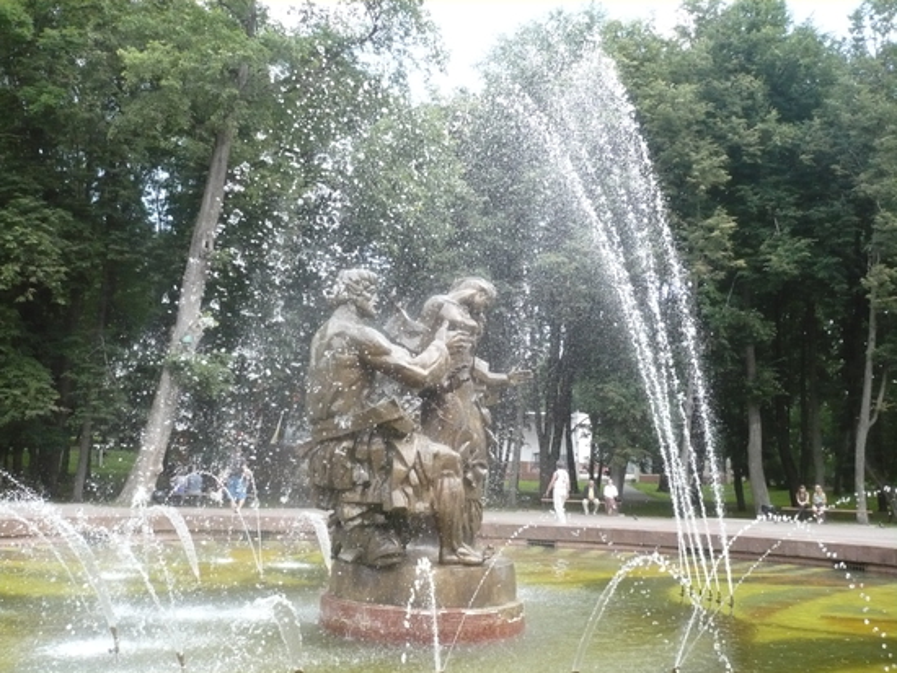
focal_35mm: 35
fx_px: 907
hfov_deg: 52.6
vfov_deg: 40.7
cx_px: 448
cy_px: 336
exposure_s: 1/800
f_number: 2.8
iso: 400
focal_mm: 5.8
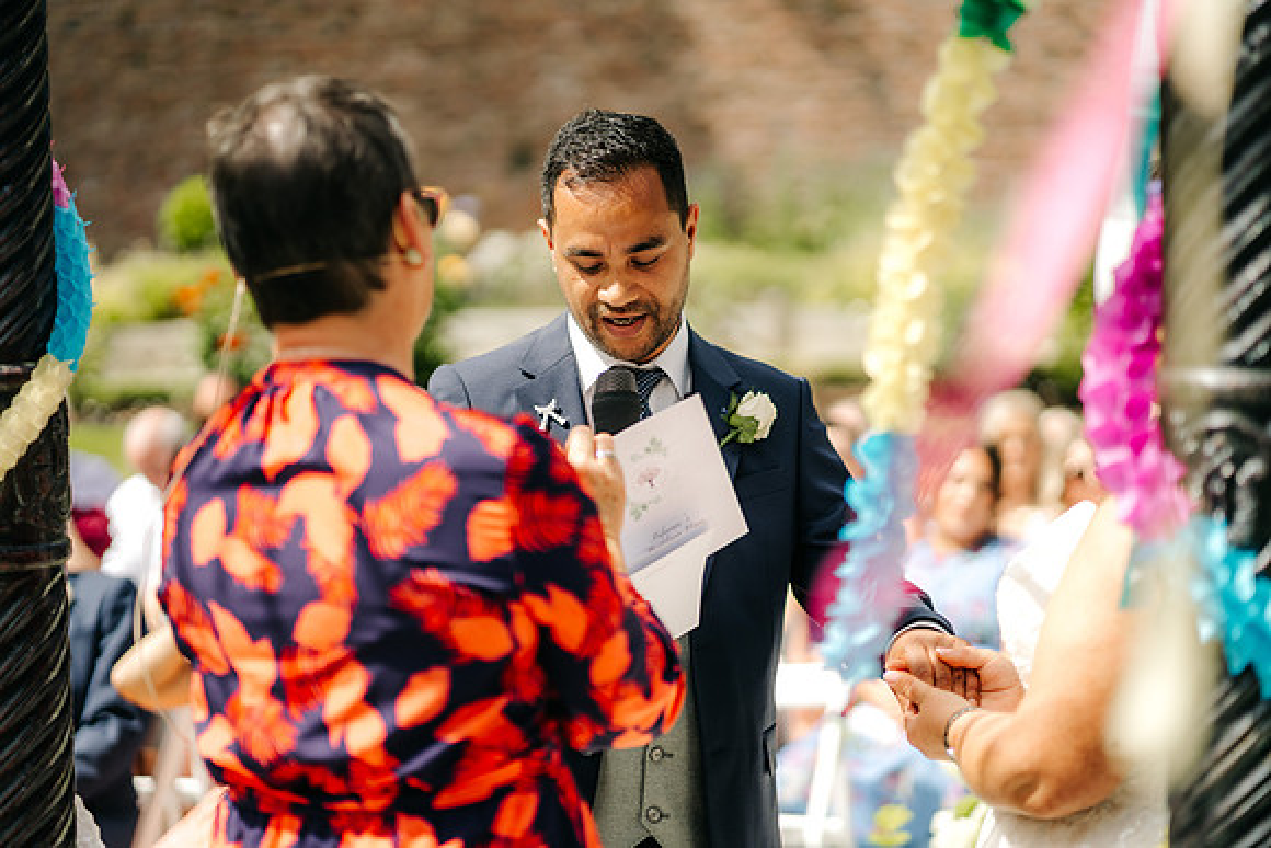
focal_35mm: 85
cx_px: 636
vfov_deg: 16.1
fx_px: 3002
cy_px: 424
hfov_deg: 23.9
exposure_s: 1/5000
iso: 100
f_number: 2
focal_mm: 85
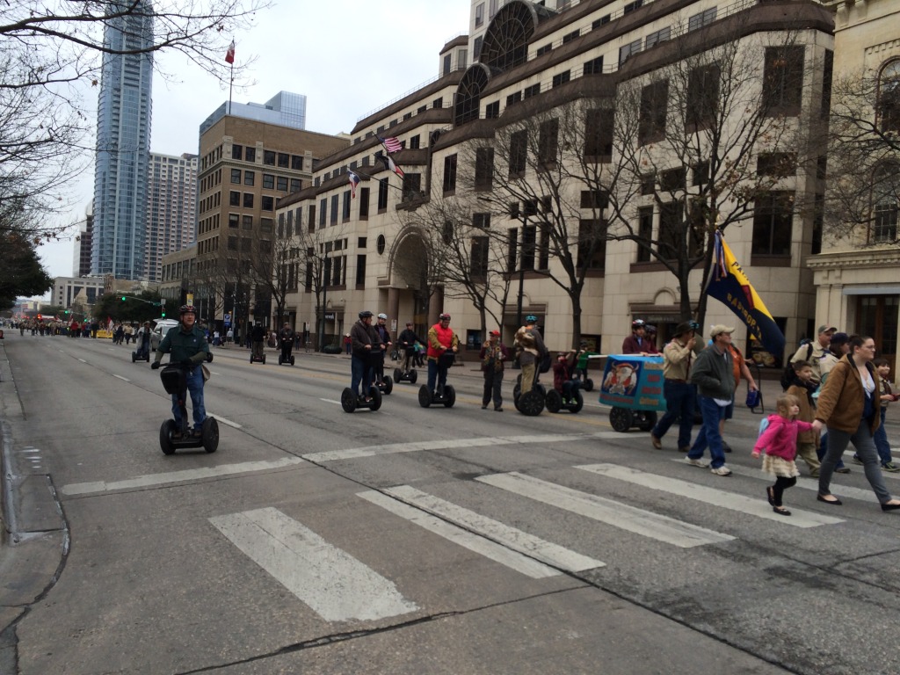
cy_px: 338
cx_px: 450
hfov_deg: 61.7
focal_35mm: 29
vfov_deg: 48.2
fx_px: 754
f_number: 2.2
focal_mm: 4.15
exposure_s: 1/604
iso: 32
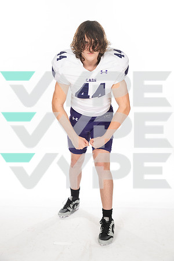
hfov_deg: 26.0
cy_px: 130
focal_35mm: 52
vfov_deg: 38.2
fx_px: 377
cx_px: 87
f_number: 7.1
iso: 800
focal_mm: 52
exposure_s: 1/320
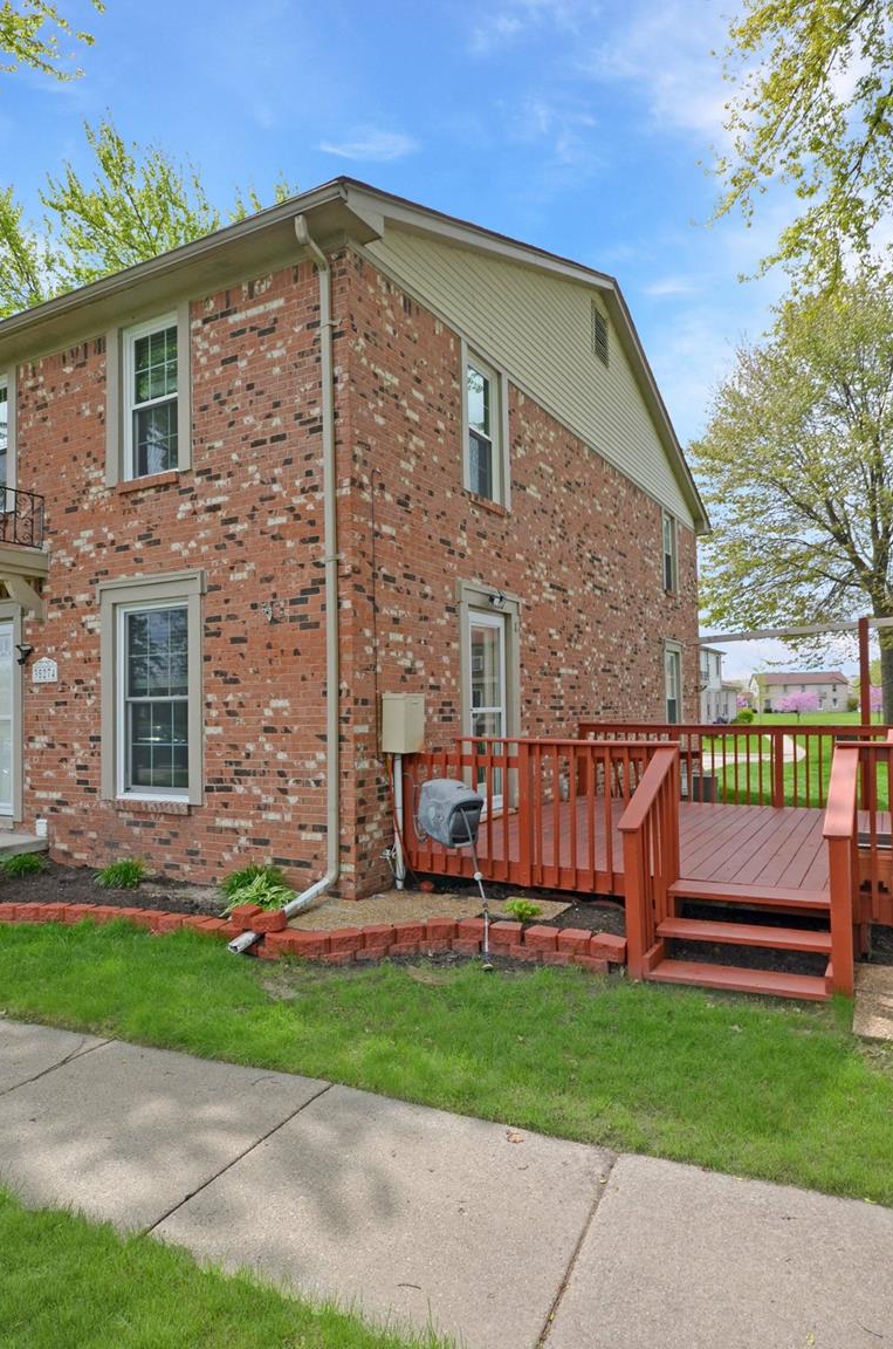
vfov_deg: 84.1
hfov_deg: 61.7
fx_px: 747
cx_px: 446
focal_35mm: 20
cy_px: 674
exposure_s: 1/250
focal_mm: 10
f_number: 8
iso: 160
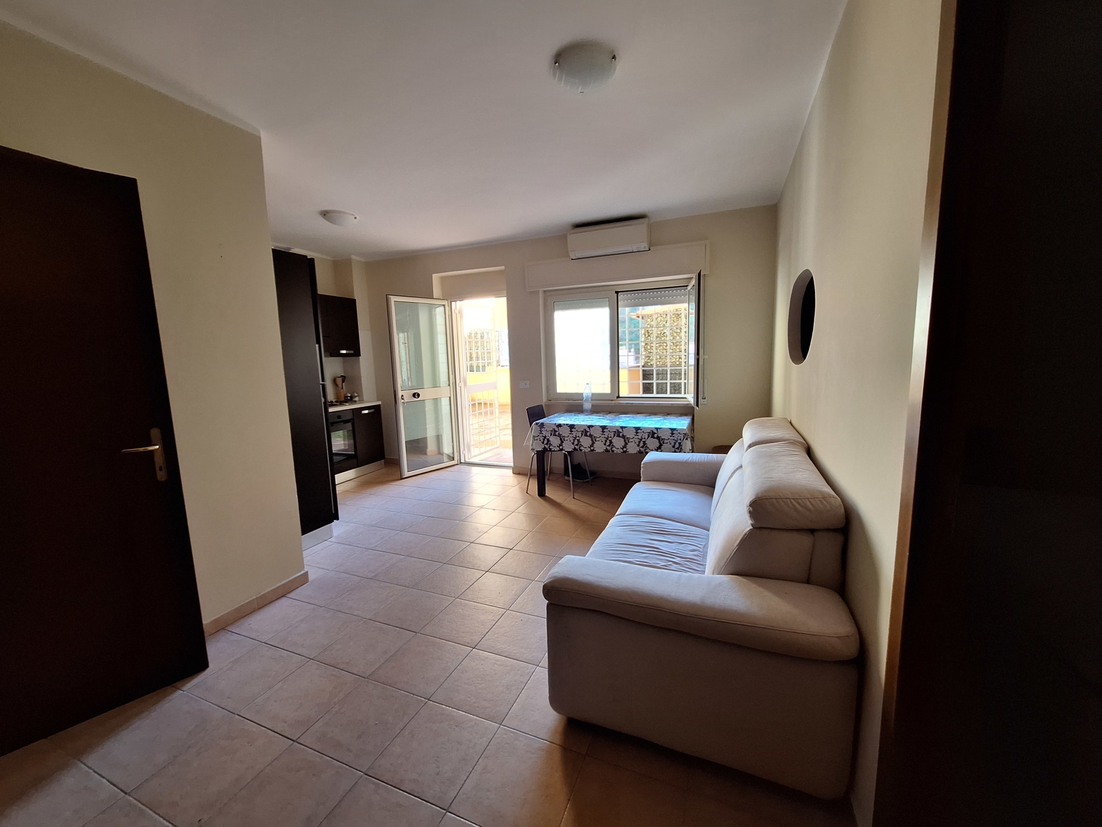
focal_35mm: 13
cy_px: 414
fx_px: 414
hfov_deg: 106.2
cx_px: 551
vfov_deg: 89.9
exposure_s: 1/50
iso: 64
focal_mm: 1.74
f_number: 2.2
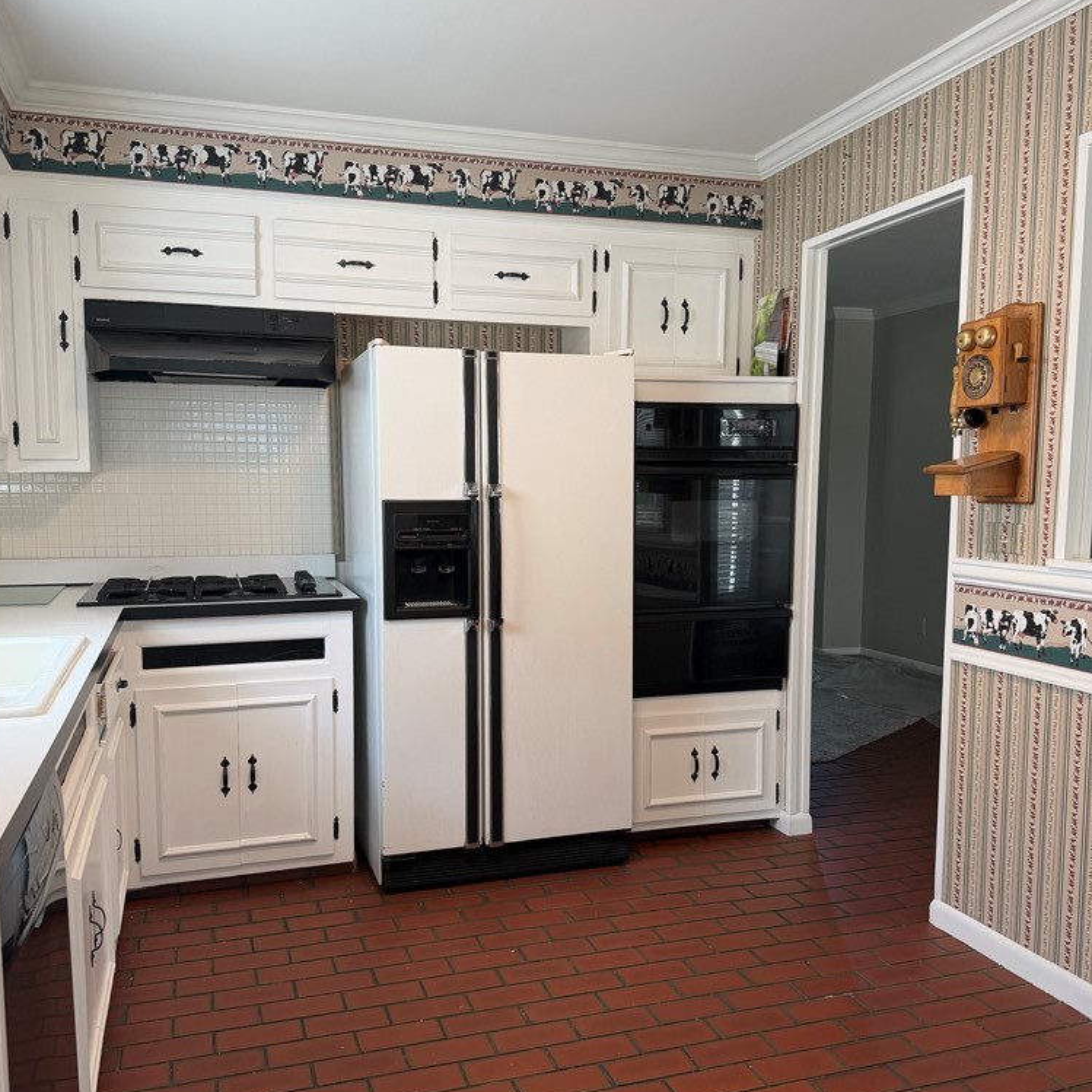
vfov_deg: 55.6
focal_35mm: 29
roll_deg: -0.3
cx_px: 542
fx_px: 1035
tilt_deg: -6.4
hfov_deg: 55.6
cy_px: 586
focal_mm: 6.76
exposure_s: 1/121
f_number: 1.78
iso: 160
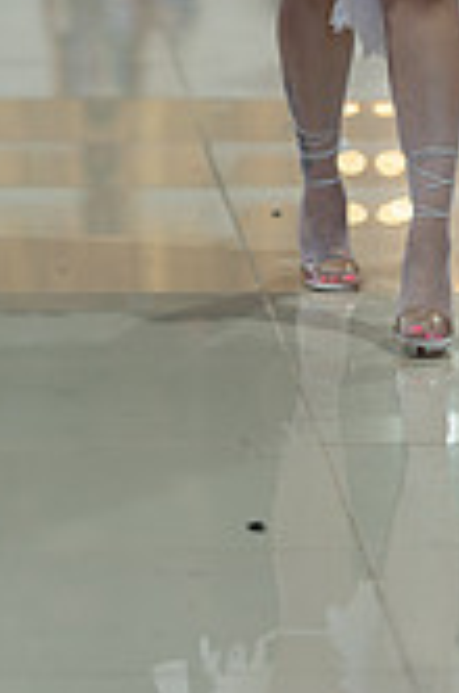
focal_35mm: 231
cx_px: 313
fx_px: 4436
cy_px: -46
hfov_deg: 5.9
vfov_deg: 8.9
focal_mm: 85
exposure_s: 1/160
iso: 100
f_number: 1.4
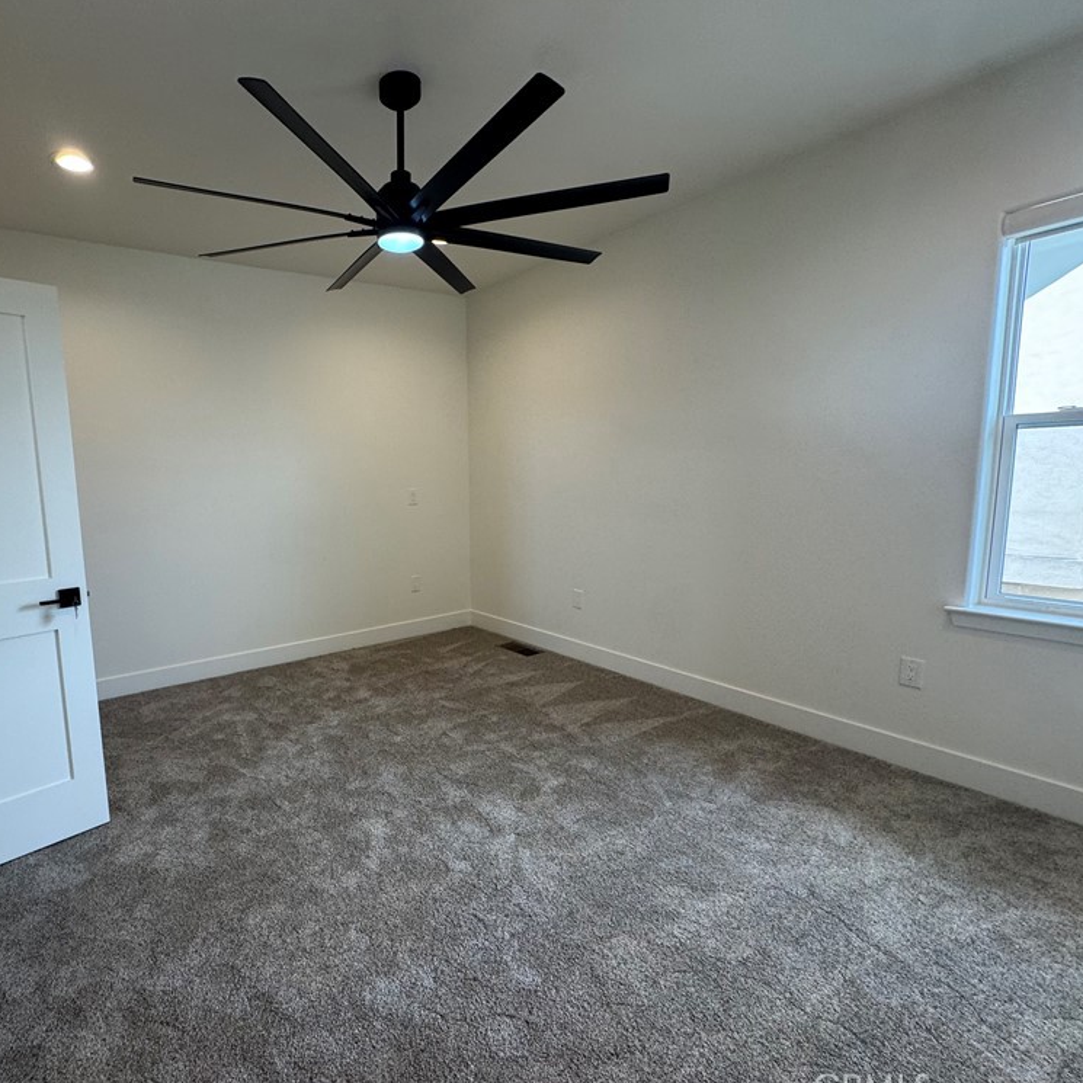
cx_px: 400
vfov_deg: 84.0
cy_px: 549
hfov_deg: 82.2
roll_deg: +2.3
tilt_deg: -6.3
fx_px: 602
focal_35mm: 17
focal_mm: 2.22
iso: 125
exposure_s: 1/120
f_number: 2.2
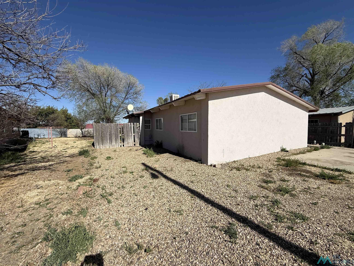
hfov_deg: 102.1
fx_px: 143
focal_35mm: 14
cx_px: 177
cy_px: 133
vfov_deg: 85.7
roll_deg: +0.5
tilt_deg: -1.4
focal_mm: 2.22
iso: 50
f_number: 2.2
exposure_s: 1/3663
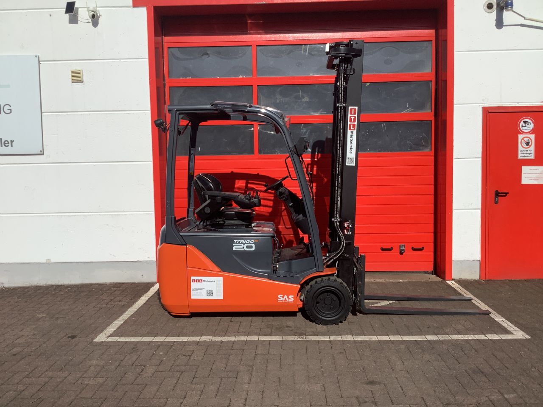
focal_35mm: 31
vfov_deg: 45.4
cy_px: 204
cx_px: 272
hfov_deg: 58.4
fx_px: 486
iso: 25
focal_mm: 3.3
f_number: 2.4
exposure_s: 1/2717
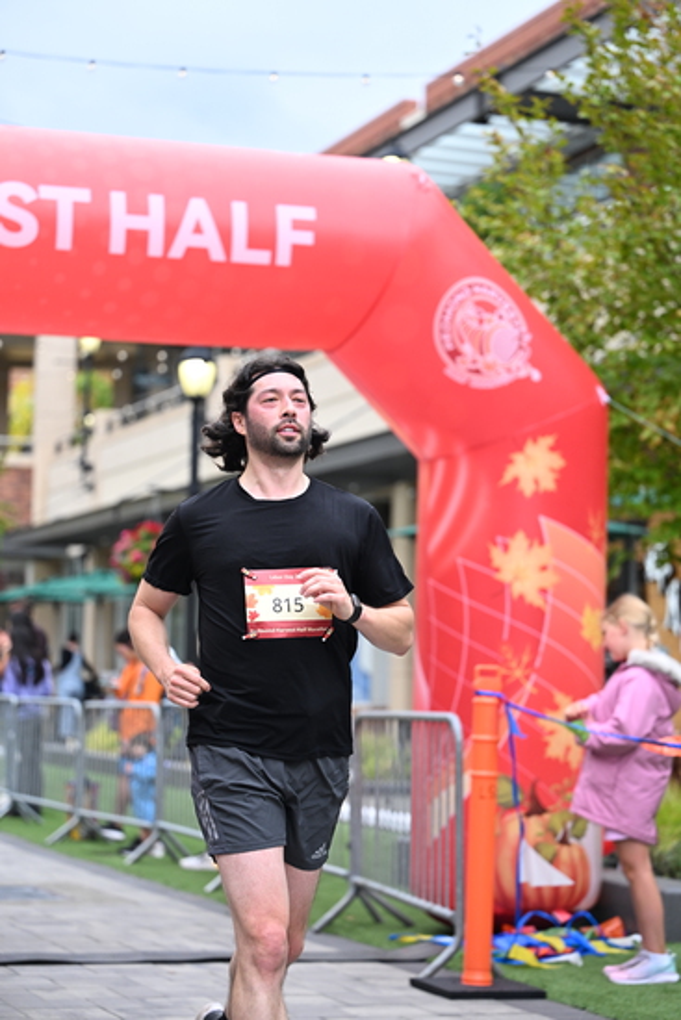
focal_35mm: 83
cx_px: 340
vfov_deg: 24.5
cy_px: 510
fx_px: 2353
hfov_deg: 16.5
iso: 800
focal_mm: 83
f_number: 2.8
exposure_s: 1/2000
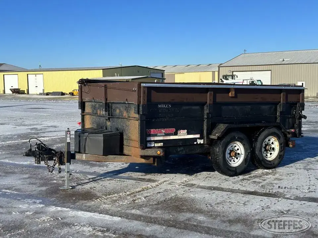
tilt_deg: -5.6
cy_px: 119
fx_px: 441
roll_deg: +0.4
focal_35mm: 48
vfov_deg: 30.3
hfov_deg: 39.7
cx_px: 159
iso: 64
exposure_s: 1/4785
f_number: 1.78
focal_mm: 6.86
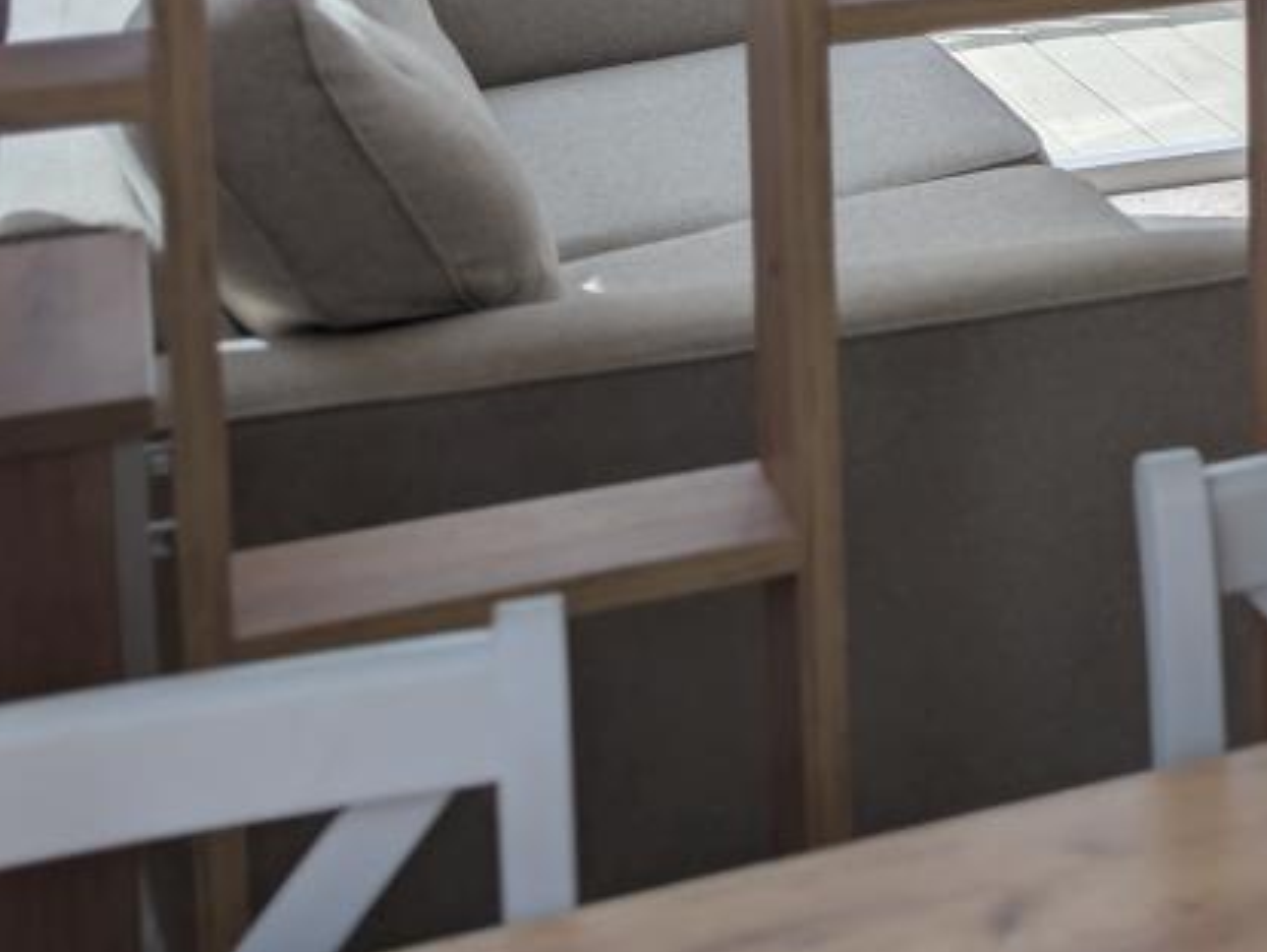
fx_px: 3041
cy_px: -330
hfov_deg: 19.8
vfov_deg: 16.7
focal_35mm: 83
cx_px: 1991
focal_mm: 6.9
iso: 23
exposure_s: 1/1168
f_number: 1.68
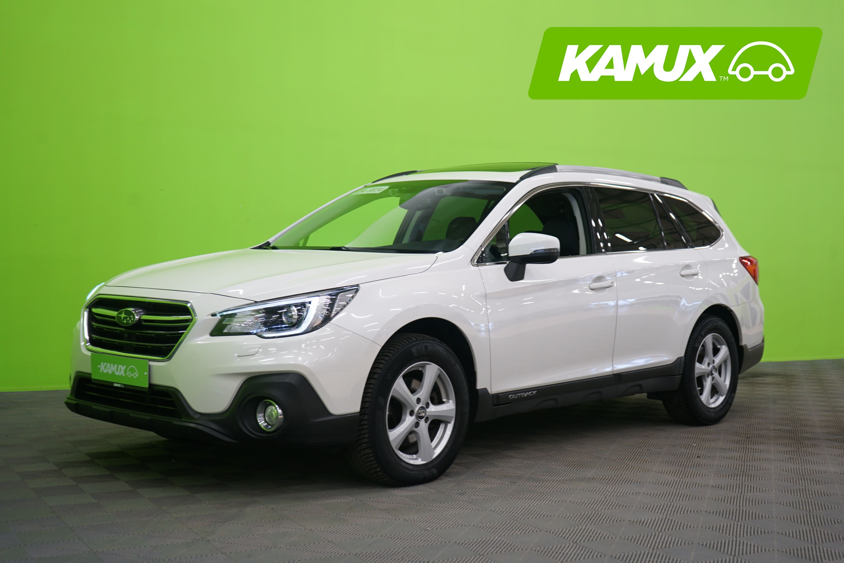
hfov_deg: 41.9
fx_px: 1102
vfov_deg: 28.6
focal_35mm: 47
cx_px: 422
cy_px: 282
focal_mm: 47
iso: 400
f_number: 4.5
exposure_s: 1/10
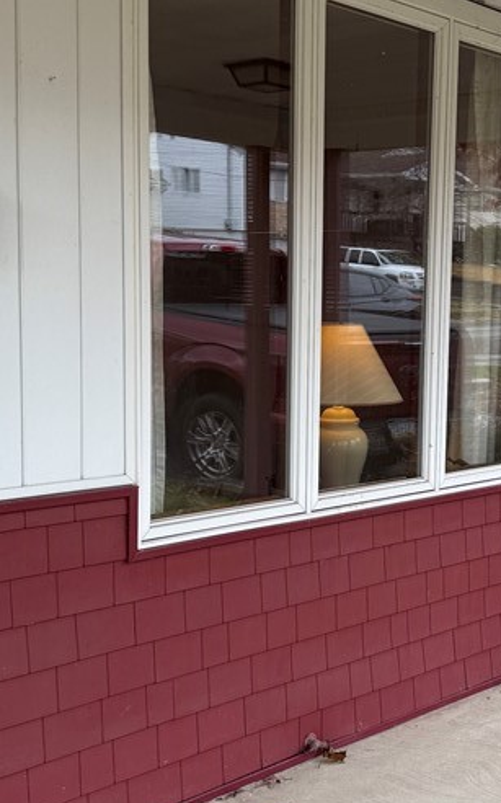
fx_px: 1159
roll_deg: -3.1
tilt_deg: -4.5
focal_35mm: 53
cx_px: 405
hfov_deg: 24.0
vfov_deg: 38.1
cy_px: 457
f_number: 1.78
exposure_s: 1/521
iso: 80
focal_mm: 6.76
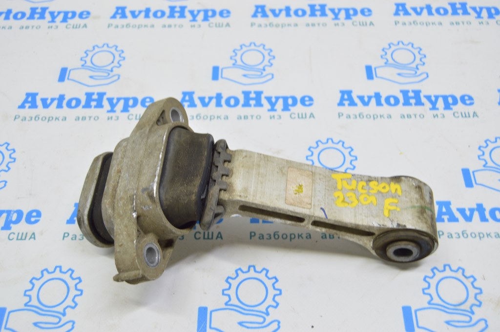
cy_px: 166
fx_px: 583
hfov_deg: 46.4
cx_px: 250
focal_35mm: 42
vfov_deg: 31.8
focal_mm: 28
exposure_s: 1/20
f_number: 5.6
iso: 400
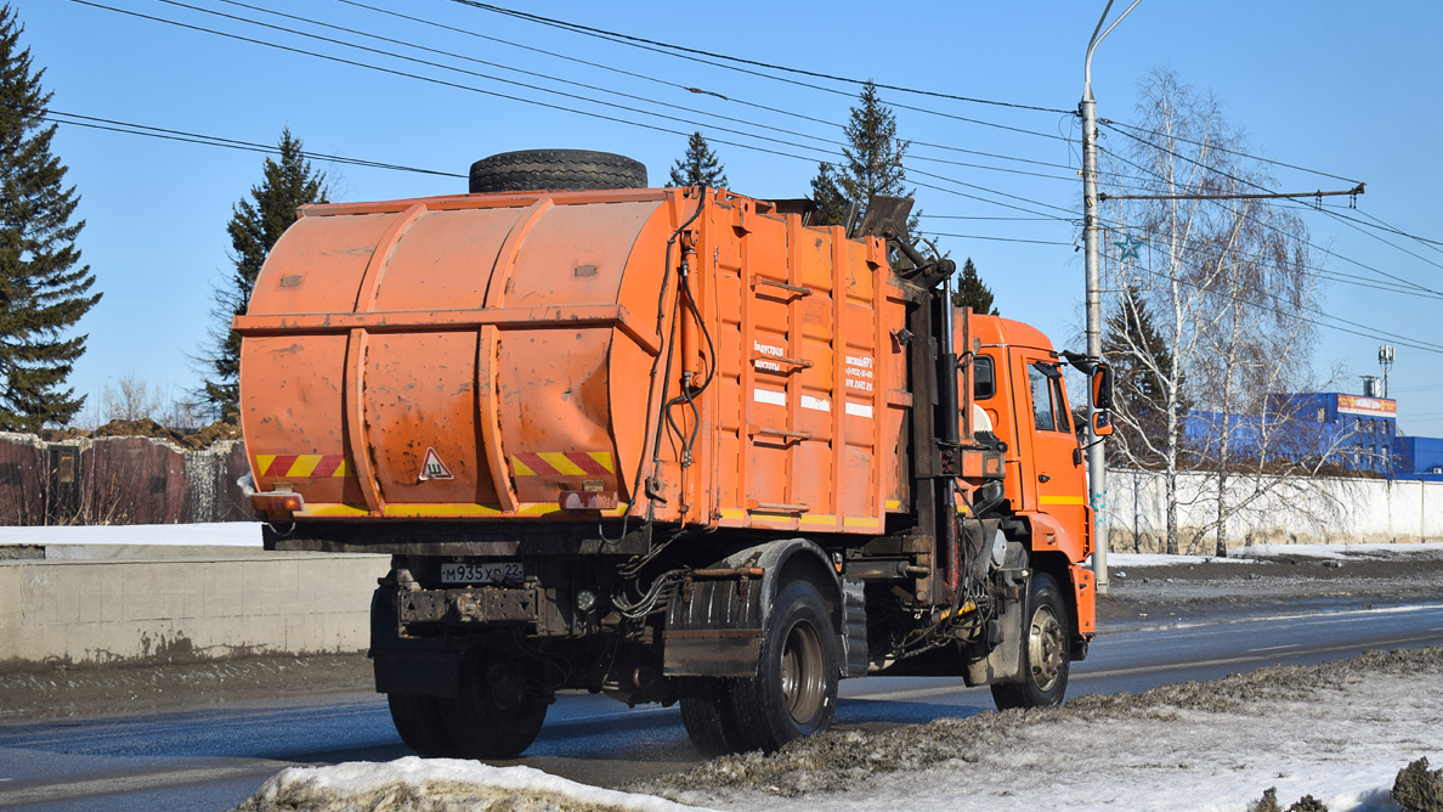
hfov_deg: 29.0
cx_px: 723
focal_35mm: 73
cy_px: 371
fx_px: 2793
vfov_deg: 16.5
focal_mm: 46
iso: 100
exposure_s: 1/800
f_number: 7.1
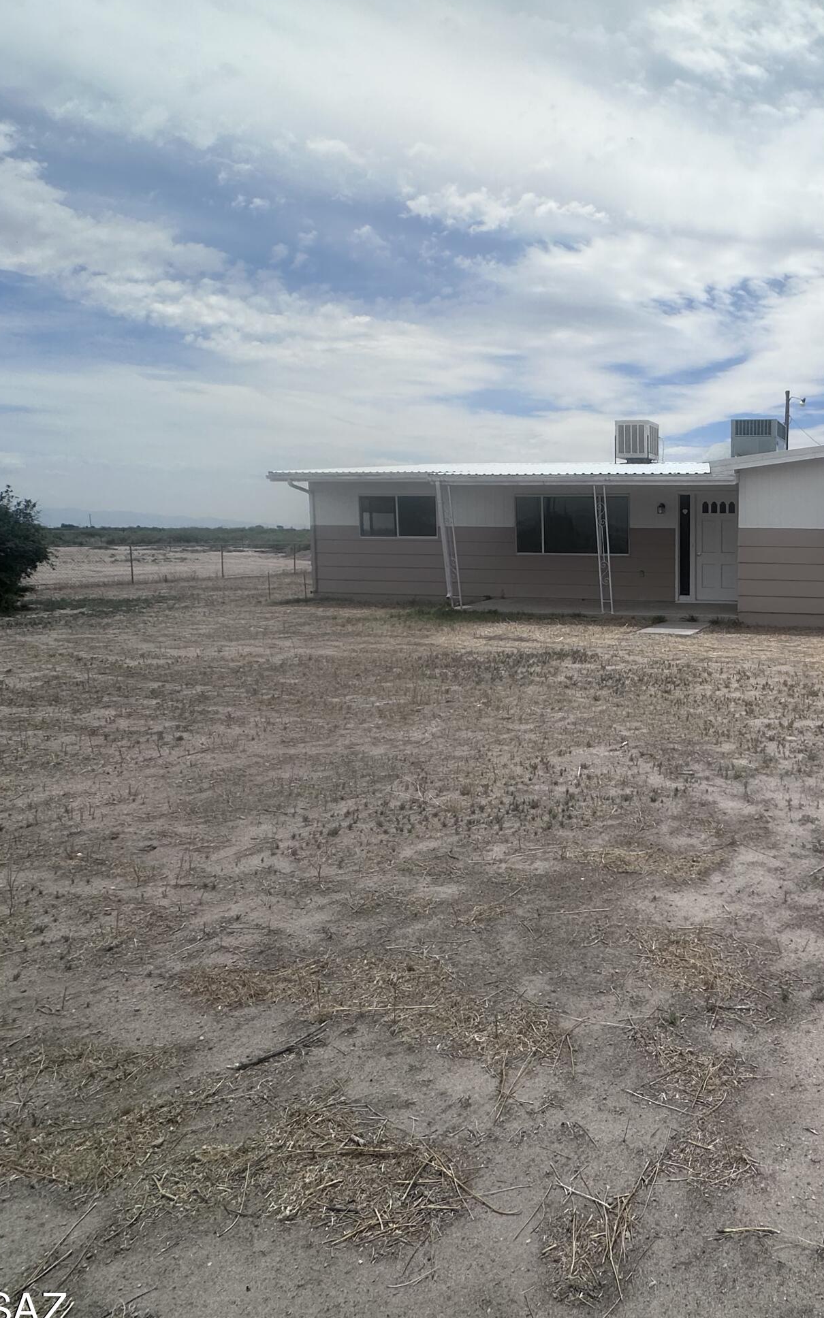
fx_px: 826
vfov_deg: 77.1
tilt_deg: -3.9
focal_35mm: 23
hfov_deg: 46.5
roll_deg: -0.7
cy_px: 613
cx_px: 776
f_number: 2.2
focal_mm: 2.22
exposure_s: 1/4292
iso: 50
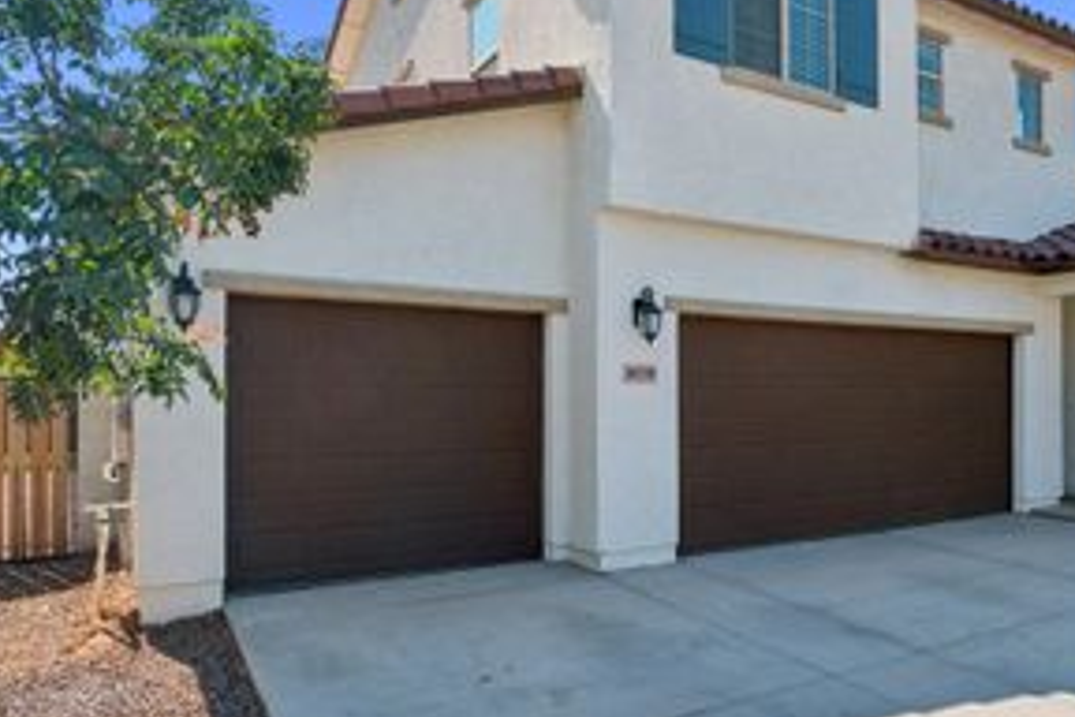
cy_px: 263
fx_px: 776
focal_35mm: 26
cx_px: 743
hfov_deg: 66.9
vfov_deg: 49.0
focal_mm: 10
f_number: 8
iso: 100
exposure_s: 1/200
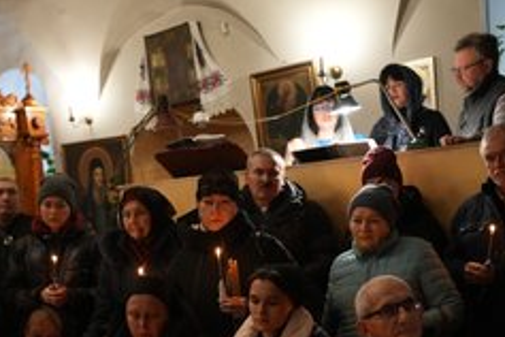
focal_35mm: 59
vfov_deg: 22.6
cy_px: 283
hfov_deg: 33.9
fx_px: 828
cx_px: 219
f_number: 2.8
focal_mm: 35
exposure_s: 1/30
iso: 800
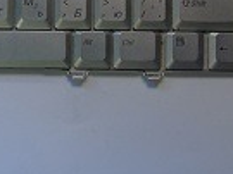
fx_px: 578
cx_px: 17
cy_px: -57
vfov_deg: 16.2
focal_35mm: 86
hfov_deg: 22.2
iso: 200
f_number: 6
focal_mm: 5.2
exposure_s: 1/13
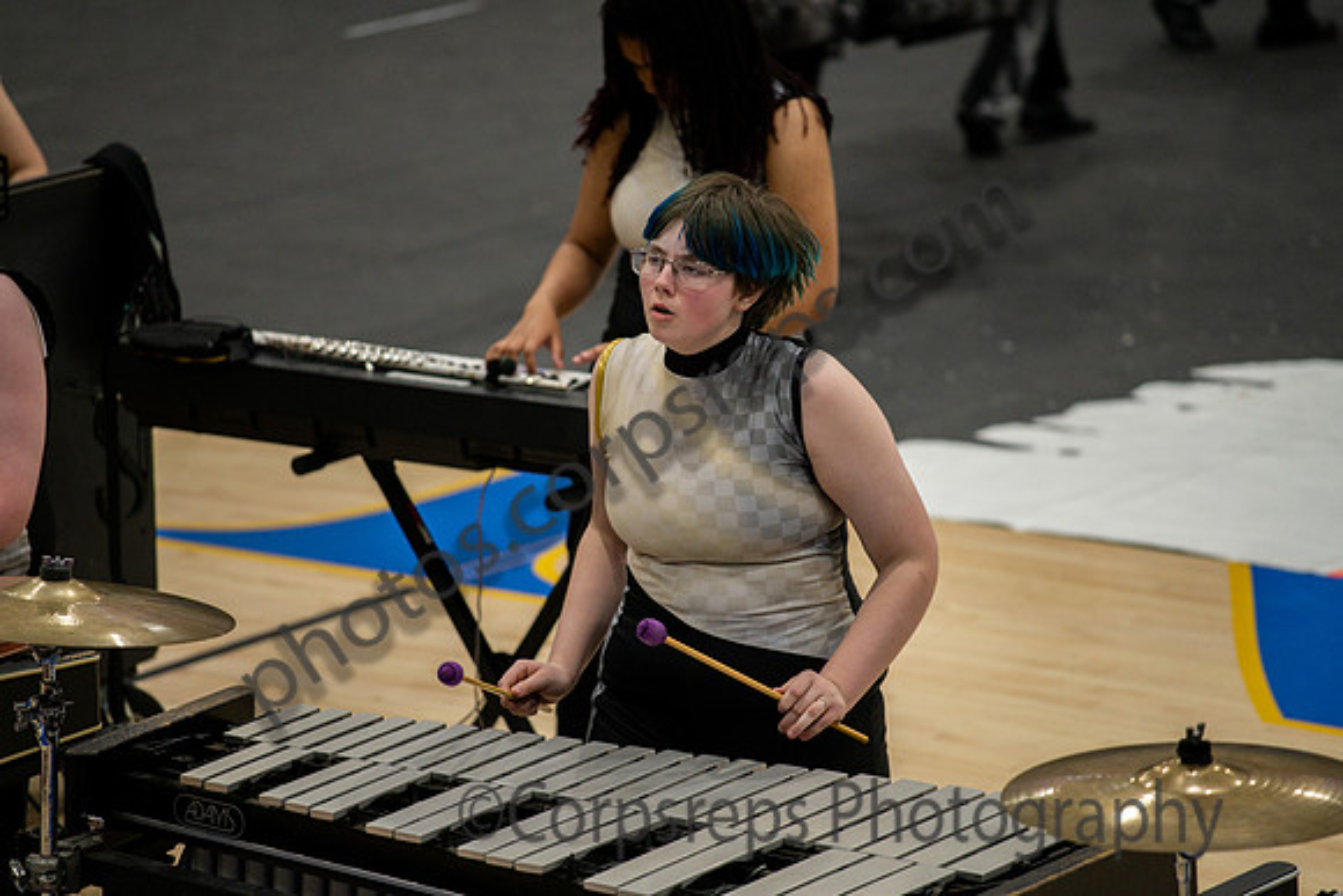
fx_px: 7463
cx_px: 672
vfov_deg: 6.9
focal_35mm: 200
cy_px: 448
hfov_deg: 10.3
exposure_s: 1/500
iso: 2500
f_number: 4
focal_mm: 200
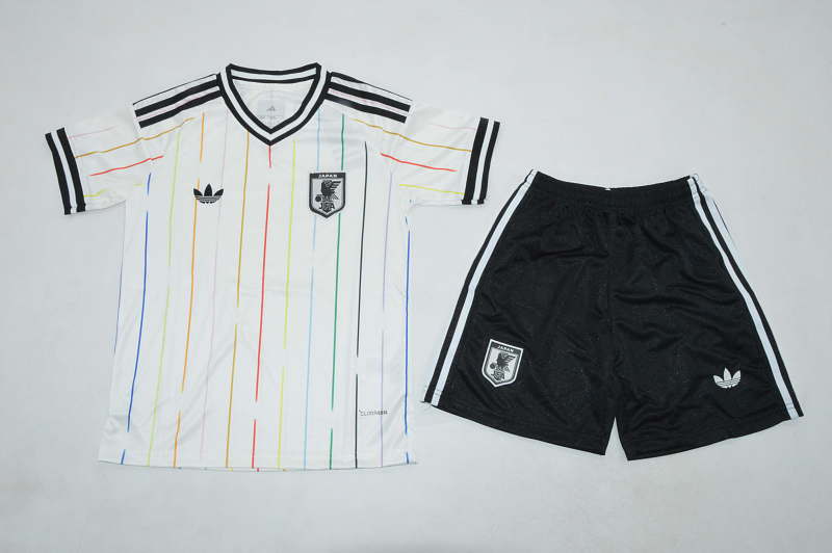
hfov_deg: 59.5
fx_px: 727
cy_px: 276
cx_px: 416
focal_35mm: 32
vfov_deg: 41.6
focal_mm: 21
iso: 3200
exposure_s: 1/200
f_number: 25
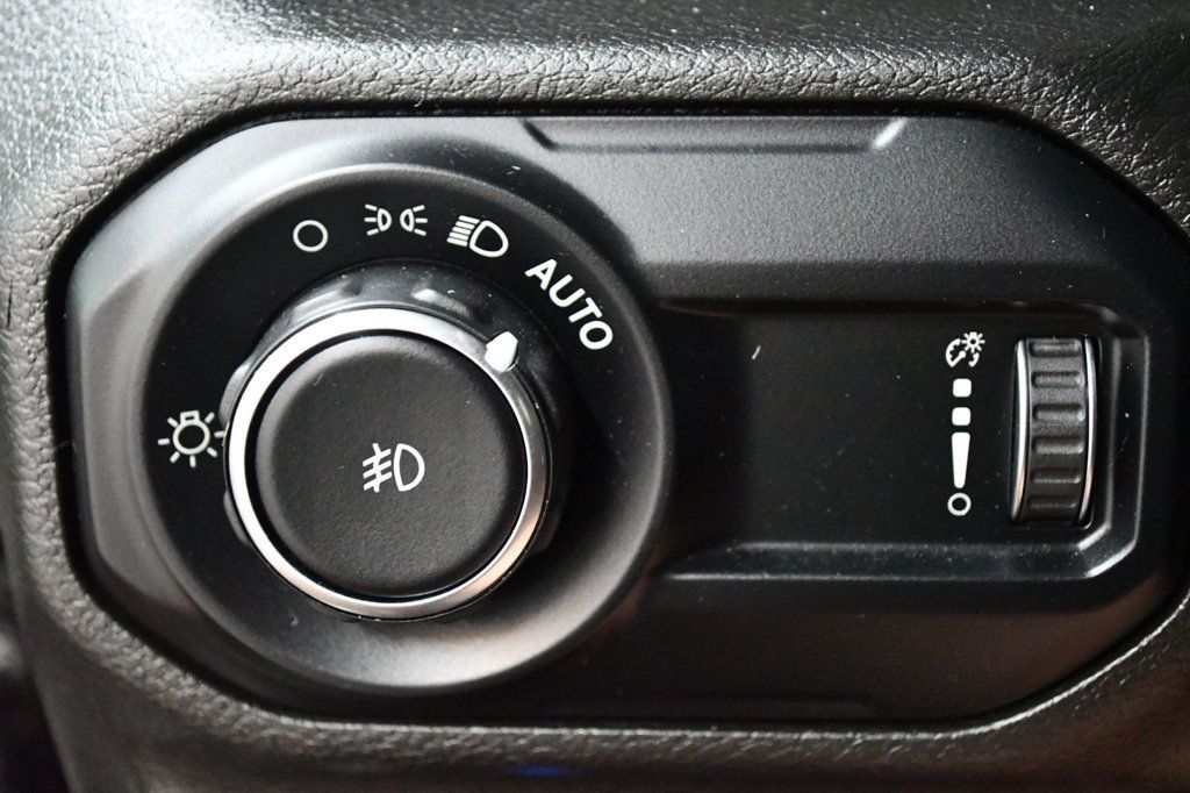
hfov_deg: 33.4
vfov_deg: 22.6
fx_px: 1983
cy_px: 396
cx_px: 595
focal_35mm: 60
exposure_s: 1/40
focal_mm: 40
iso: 12800
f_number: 5.3
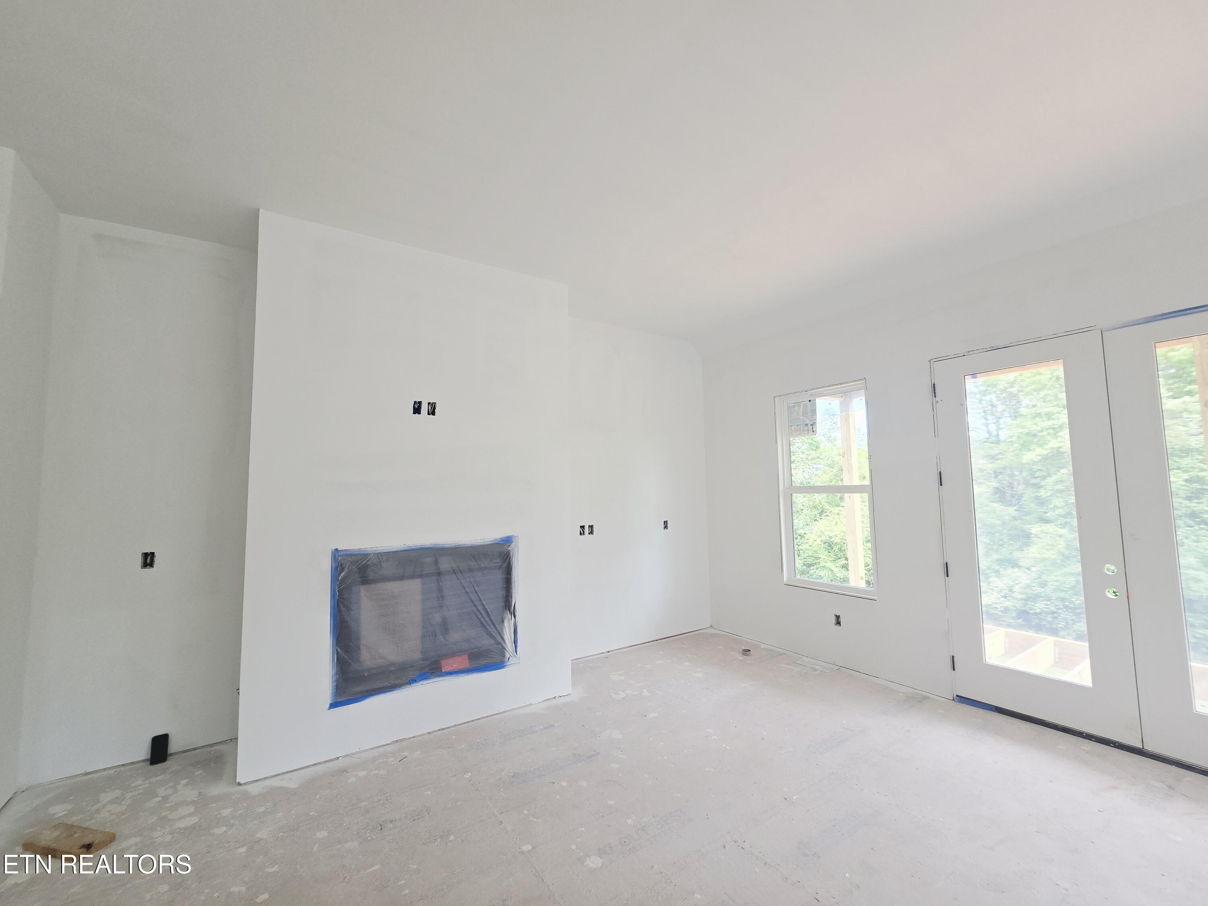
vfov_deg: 89.9
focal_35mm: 13
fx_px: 454
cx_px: 604
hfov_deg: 106.2
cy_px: 453
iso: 64
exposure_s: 1/120
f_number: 2.2
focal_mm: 2.2
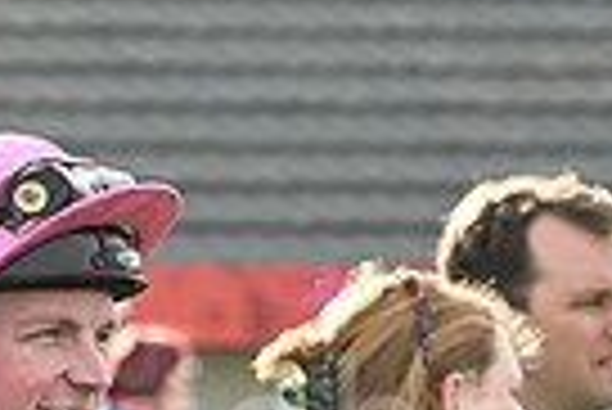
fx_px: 8696
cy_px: 728
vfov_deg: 2.7
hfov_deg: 4.0
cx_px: 234
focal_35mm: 511
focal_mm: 120
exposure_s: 1/1000
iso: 800
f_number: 6.3
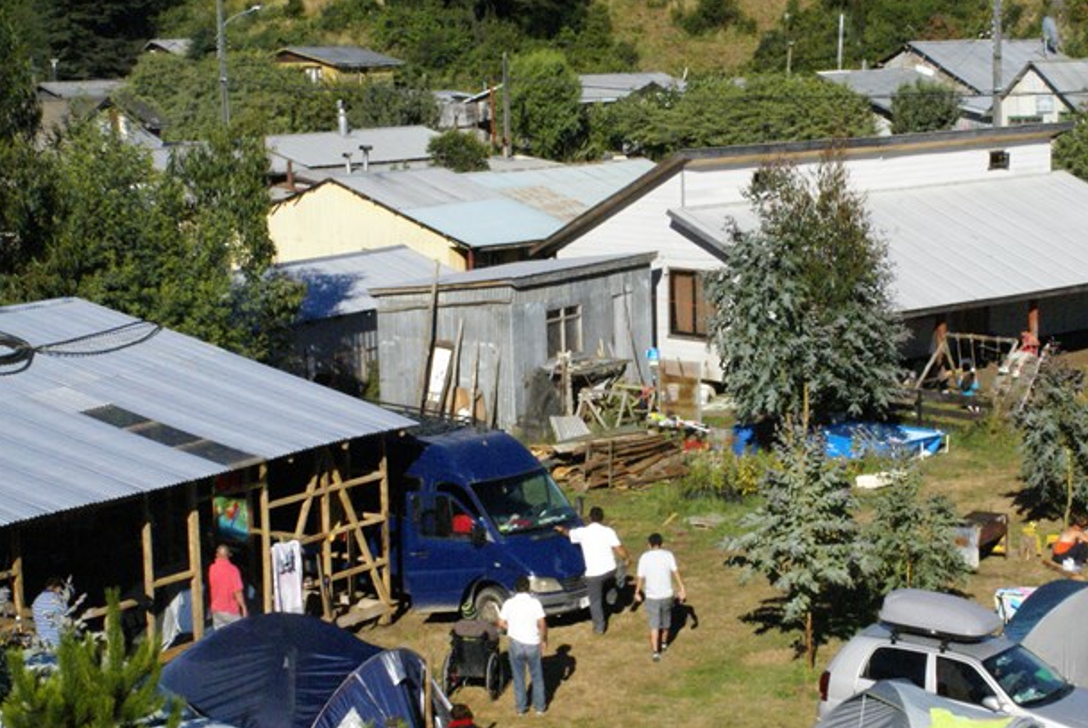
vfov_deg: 17.3
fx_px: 2390
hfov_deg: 25.6
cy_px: 467
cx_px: 632
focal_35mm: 79
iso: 1600
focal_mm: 40
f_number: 36
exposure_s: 1/250
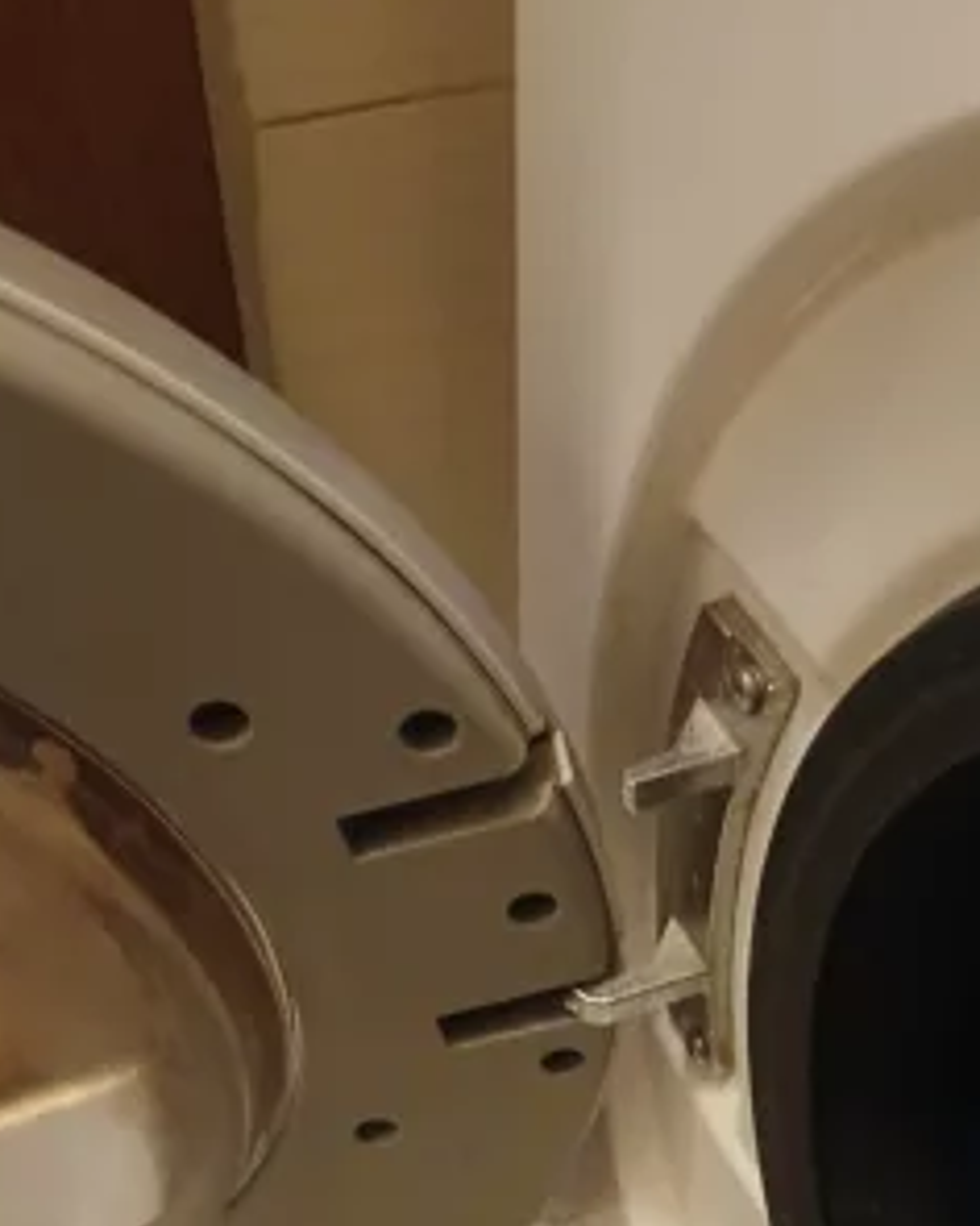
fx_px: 1595
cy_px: 964
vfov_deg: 40.4
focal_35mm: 44
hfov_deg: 34.1
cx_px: 552
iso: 800
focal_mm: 3.98
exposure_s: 1/20
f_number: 1.8
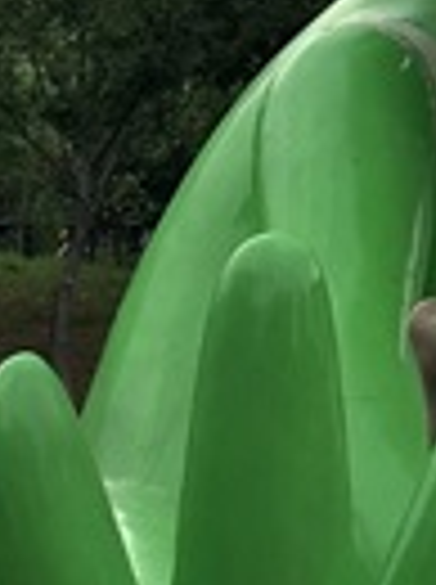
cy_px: -410
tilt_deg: +9.6
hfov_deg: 7.3
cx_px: 456
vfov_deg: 9.5
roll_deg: -2.1
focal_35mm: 201
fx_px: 3387
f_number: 2.2
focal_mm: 4.15
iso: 25
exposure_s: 1/1282
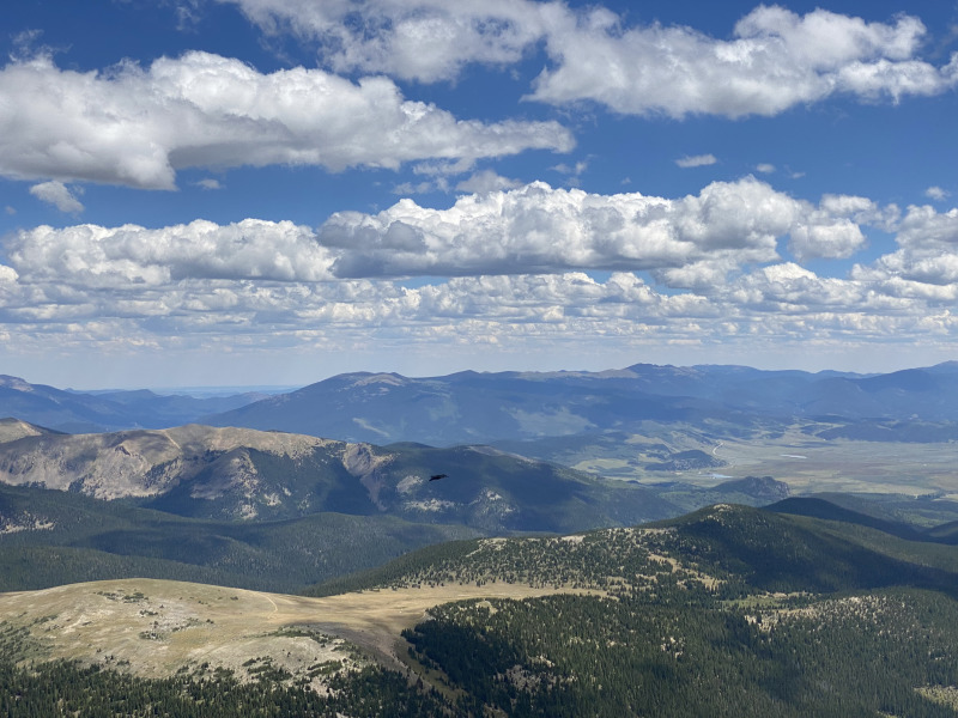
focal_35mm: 52
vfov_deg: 28.0
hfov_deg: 36.8
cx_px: 479
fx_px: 1439
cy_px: 359
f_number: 2
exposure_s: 1/2283
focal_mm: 6
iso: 20
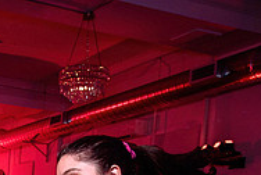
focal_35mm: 74
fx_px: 537
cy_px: 258
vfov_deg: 16.9
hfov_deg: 23.5
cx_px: -94
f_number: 3.5
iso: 800
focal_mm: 24
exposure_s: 1/160
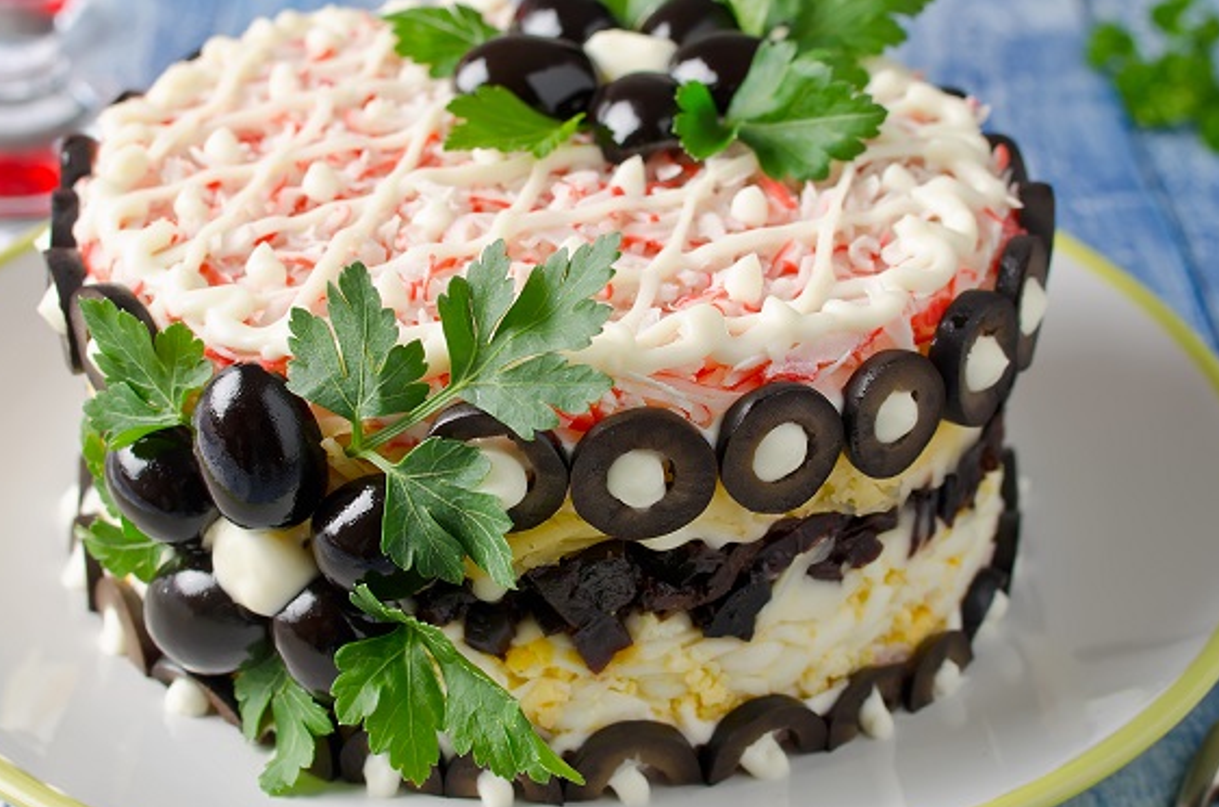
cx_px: 525
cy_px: 397
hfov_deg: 27.1
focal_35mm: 75
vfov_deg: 18.2
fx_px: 2524
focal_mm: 35
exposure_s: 1/125
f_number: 7.1
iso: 100
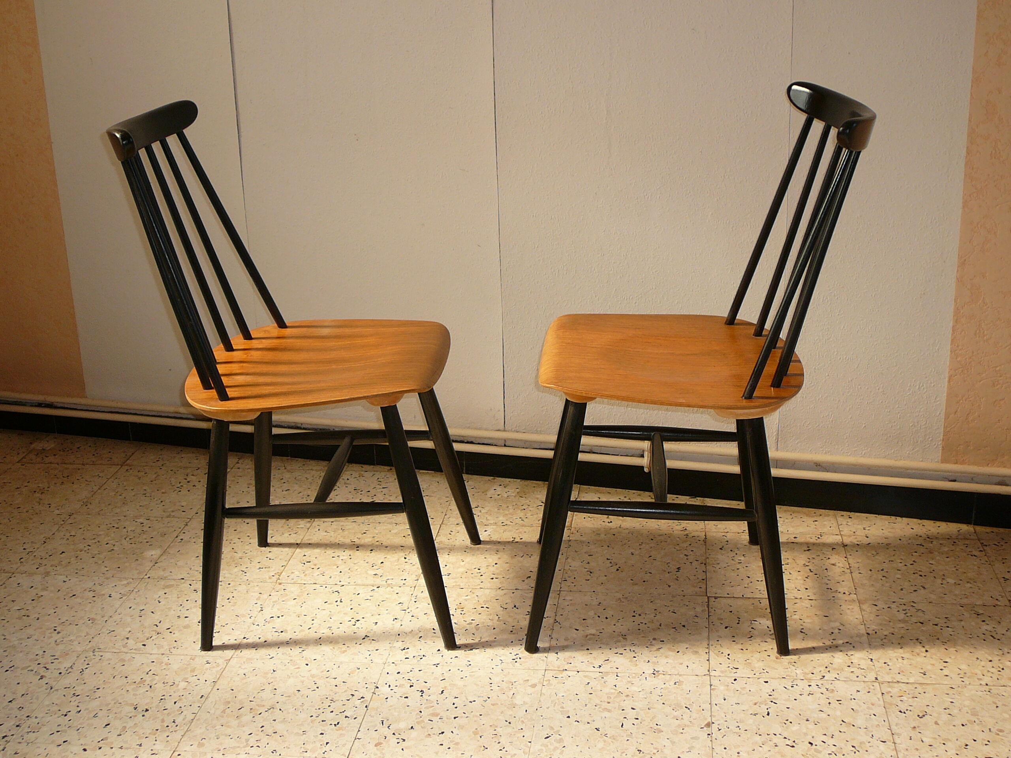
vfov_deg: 32.2
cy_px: 379
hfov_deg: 42.1
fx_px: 1314
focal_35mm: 45
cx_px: 506
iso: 80
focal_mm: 6.7
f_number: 3.2
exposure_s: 1/80
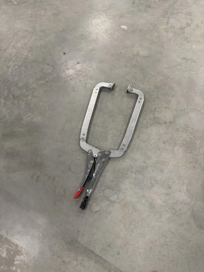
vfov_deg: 71.6
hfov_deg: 56.8
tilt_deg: -66.2
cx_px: 102
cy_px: 136
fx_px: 189
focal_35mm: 24
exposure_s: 1/50
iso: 160
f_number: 1.78
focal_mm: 6.76
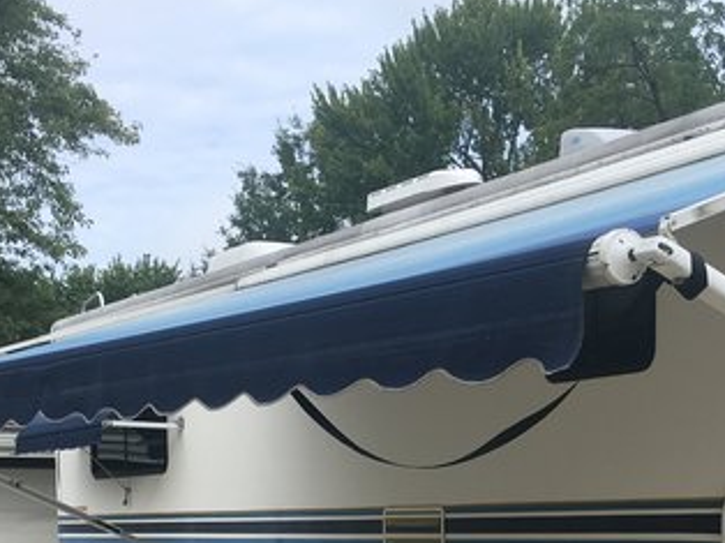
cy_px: 645
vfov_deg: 18.8
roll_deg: +0.1
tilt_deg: -3.1
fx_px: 1549
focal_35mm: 74
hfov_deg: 26.1
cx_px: 508
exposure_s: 1/855
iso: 25
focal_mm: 4.15
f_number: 2.2
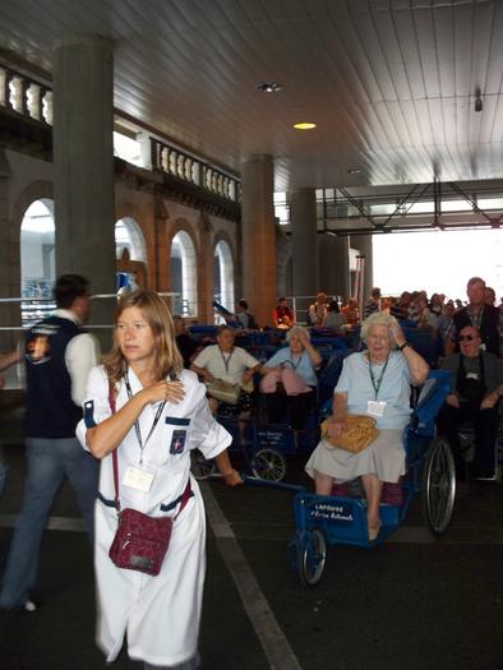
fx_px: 717
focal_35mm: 37
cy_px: 335
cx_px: 252
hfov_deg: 38.7
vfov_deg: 50.1
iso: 200
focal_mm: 7.9
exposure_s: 1/30
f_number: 3.4
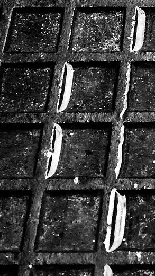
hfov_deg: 11.7
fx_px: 709
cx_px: 257
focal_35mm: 97
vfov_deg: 20.8
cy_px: -40
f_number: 2.2
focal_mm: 4.15
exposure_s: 1/100
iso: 40
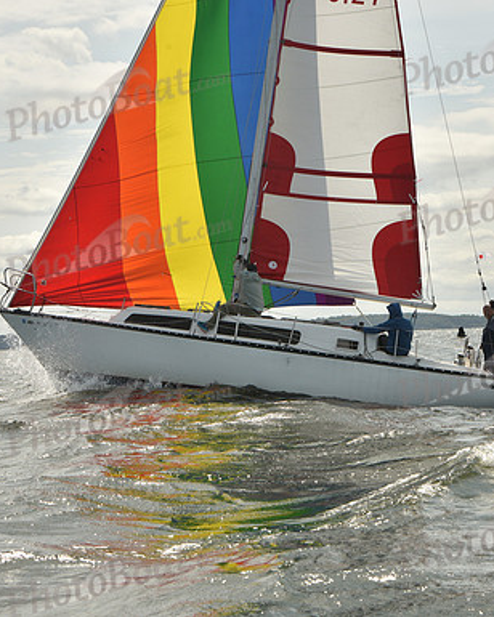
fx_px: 1809
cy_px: 308
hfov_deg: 15.5
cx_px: 316
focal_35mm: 99
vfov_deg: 19.4
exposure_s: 1/800
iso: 250
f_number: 10
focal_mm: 70
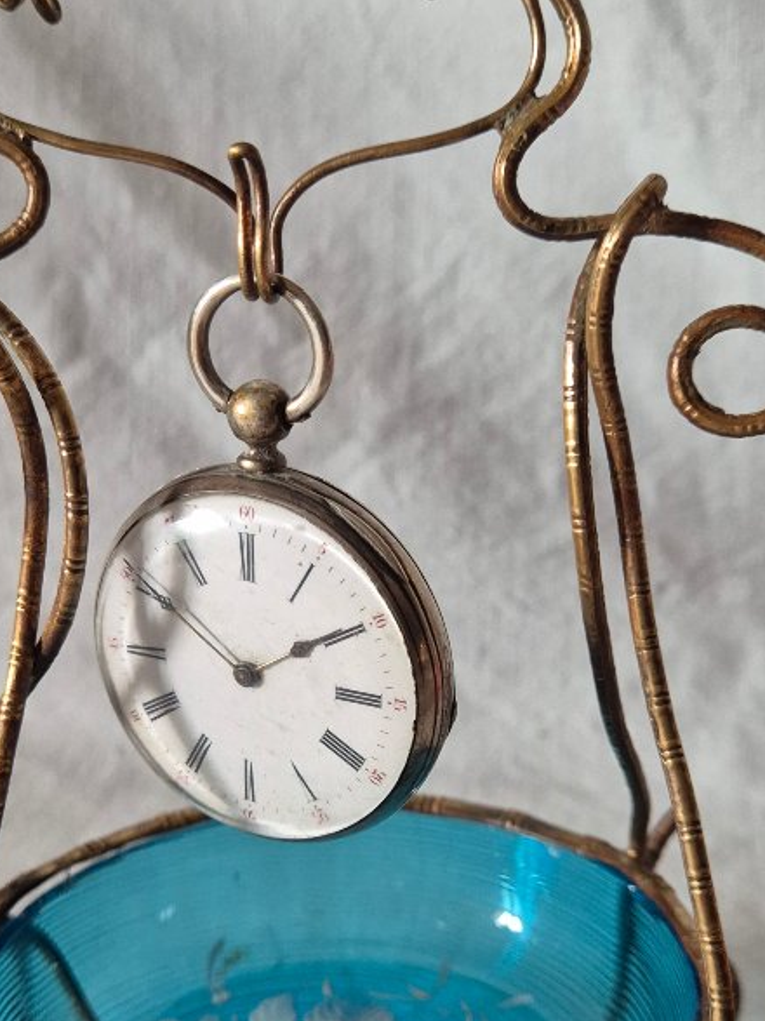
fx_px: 1385
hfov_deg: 30.8
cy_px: 678
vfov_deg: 40.0
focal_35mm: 47
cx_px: 325
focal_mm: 5.4
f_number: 1.8
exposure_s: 1/100
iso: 640
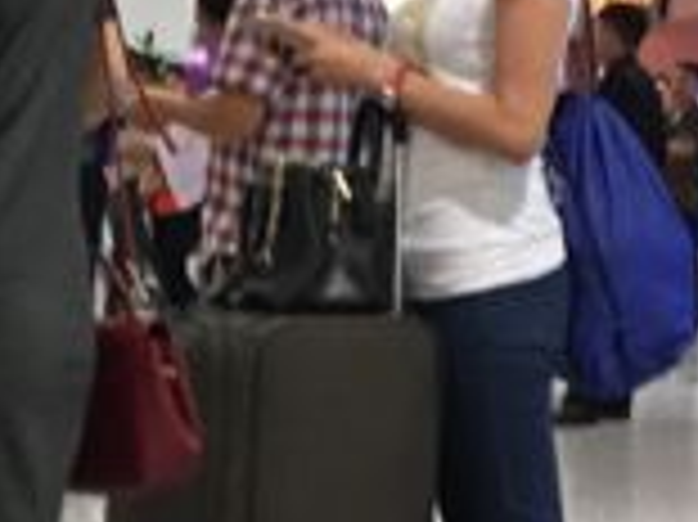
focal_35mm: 120
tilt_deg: -4.4
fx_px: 2418
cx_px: -9
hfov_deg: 16.1
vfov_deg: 12.3
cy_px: 382
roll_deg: -2.1
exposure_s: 1/20
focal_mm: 4.15
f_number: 2.2
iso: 250
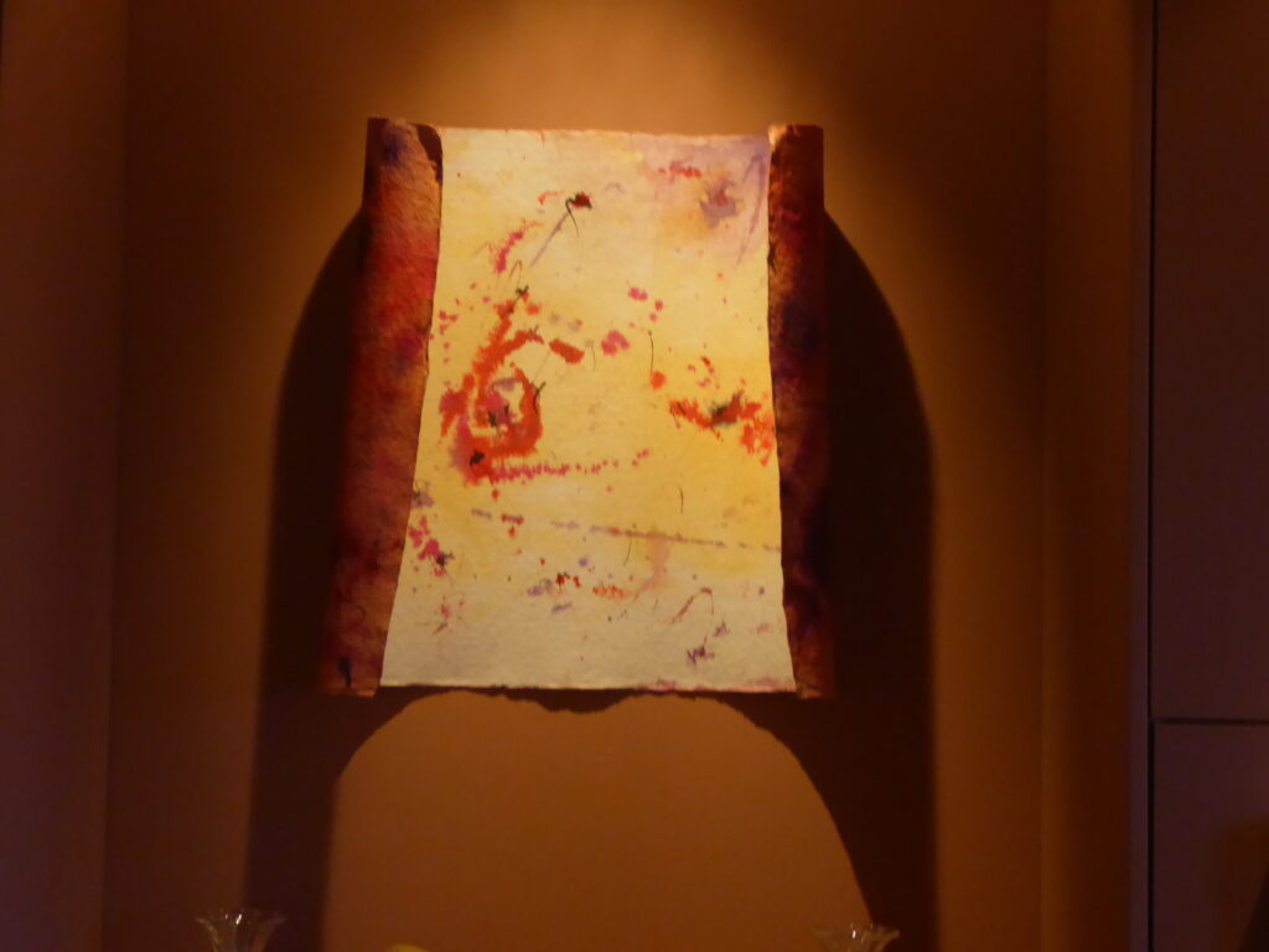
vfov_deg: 19.6
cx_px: 634
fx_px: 2749
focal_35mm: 75
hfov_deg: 26.0
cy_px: 476
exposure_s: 1/4
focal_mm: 12.5
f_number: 4.5
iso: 640
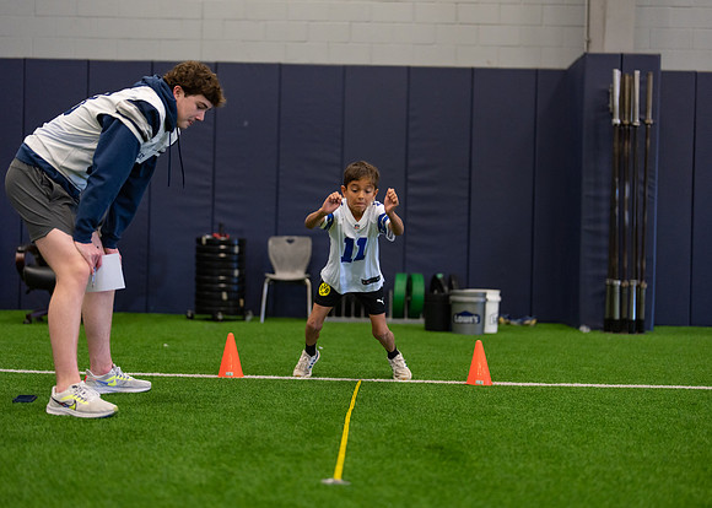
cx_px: 356
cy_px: 254
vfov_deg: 26.6
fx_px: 1077
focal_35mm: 53
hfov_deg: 36.6
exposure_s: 1/1000
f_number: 1.2
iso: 1250
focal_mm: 50
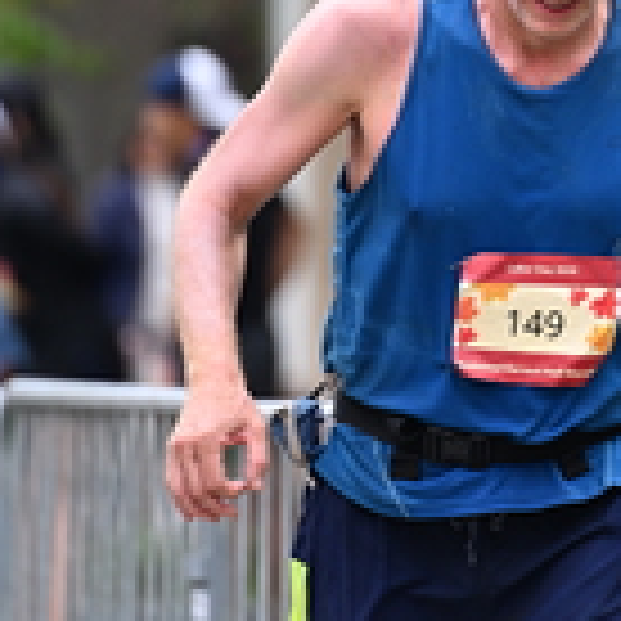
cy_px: 122
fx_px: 13741
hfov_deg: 2.6
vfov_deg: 2.6
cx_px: 605
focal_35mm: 677
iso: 640
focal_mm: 200
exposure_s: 1/1600
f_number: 2.8
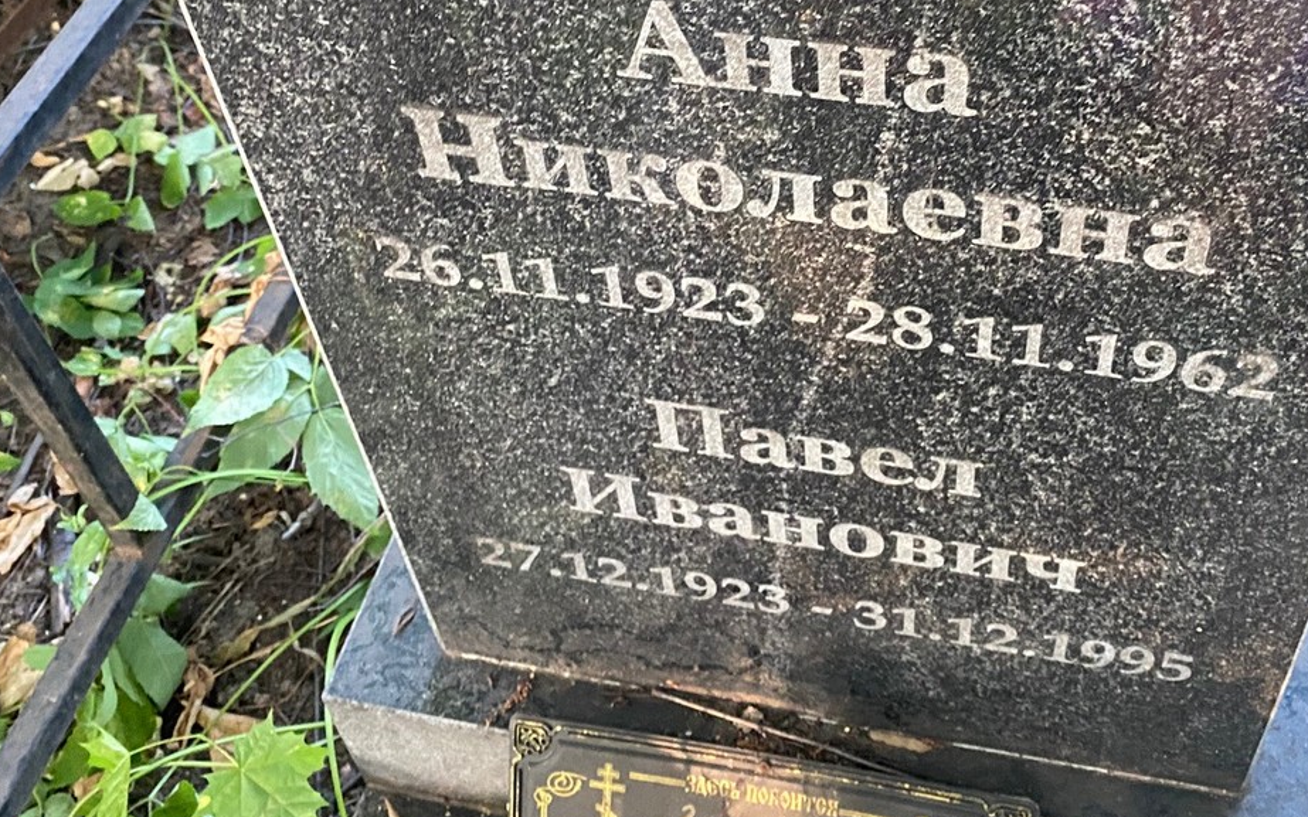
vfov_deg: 28.9
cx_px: 806
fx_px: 1533
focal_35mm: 43
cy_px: 108
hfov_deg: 45.9
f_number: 1.8
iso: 500
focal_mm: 4.25
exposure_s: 1/45
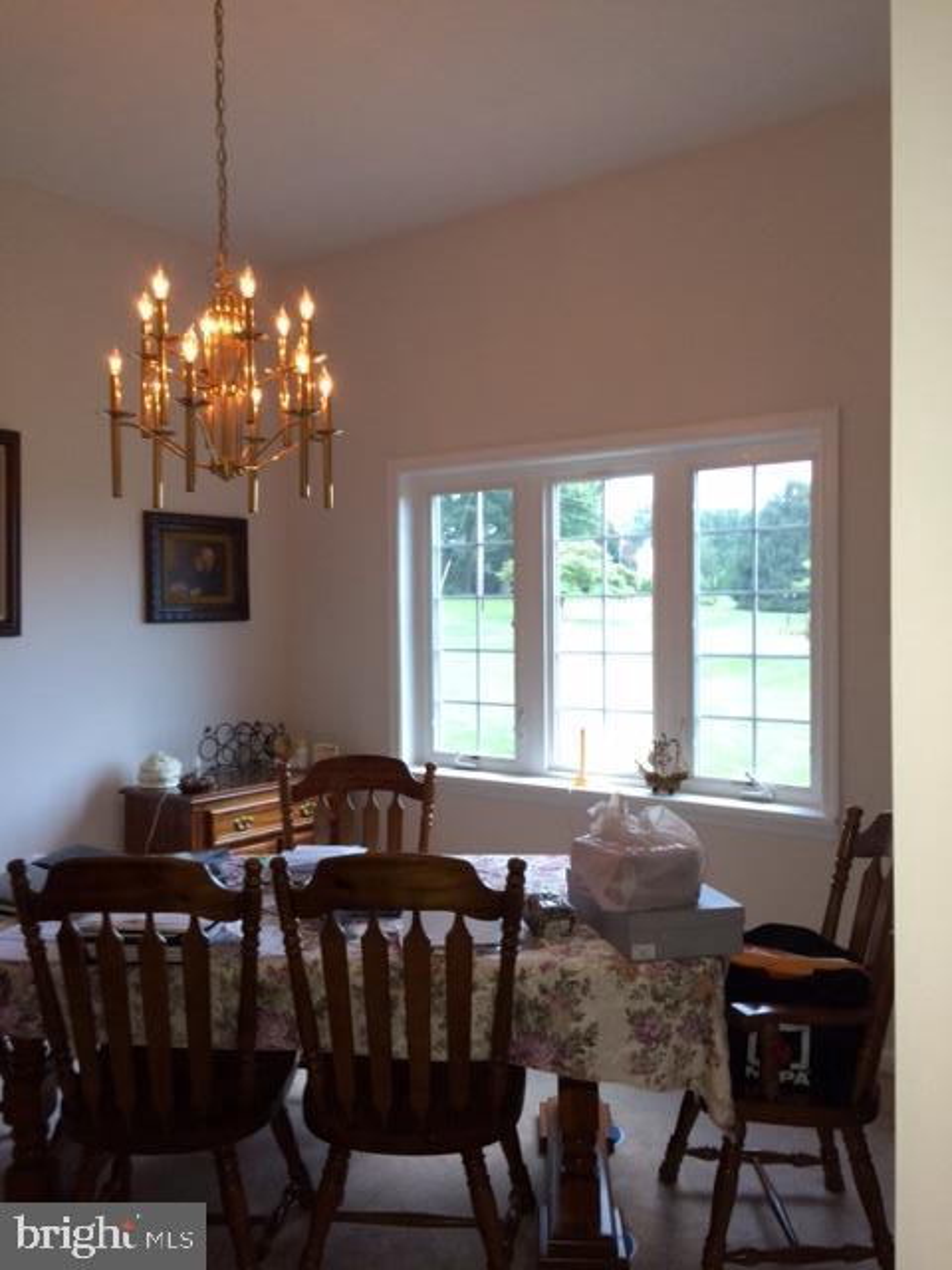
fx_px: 1063
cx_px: 476
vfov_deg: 61.7
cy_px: 635
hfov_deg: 48.2
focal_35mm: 29
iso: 125
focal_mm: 4.15
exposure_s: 1/24
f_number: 2.2
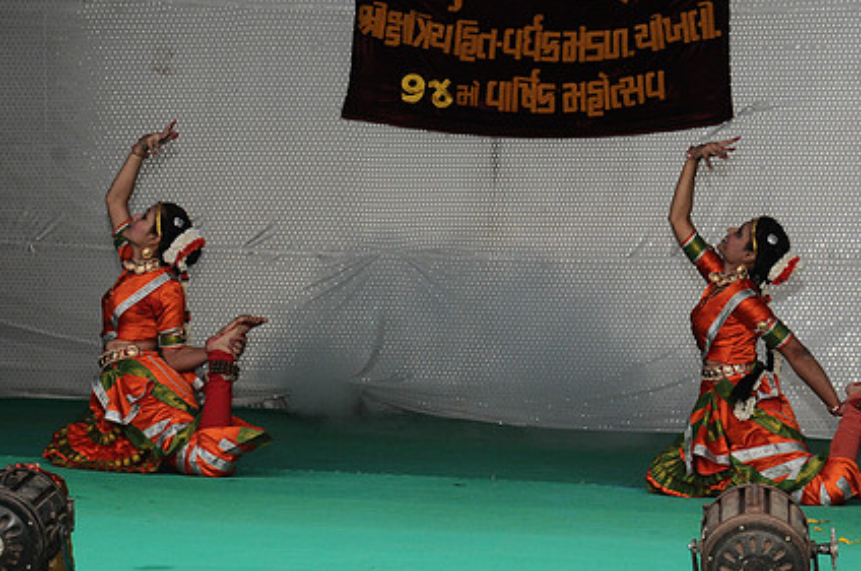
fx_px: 2841
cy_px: 322
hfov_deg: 17.2
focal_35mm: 119
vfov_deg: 11.5
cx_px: 447
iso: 640
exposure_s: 1/125
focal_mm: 58
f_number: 10
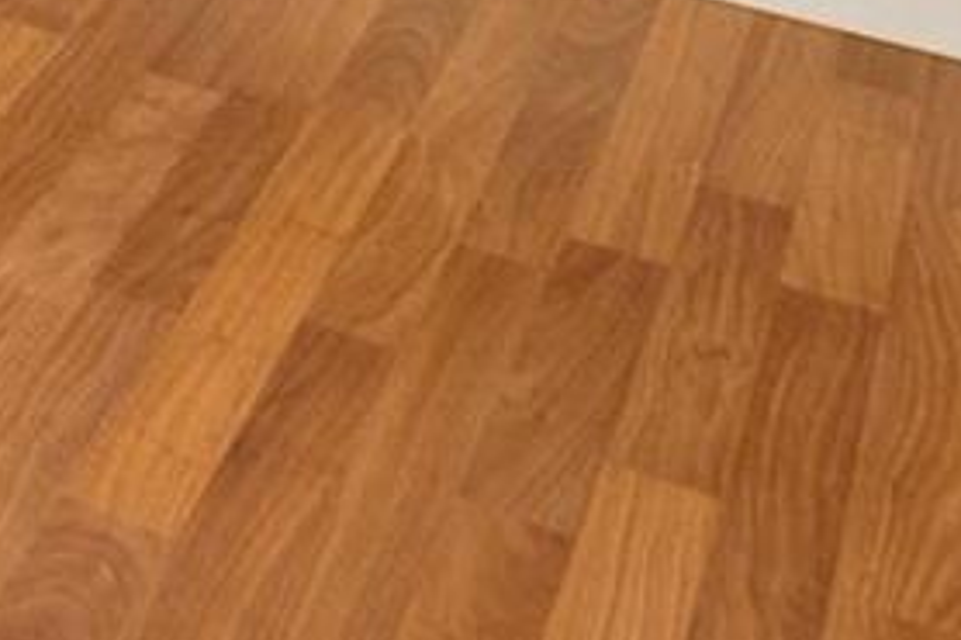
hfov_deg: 15.4
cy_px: -1145
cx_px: -1182
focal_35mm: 92
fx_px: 2454
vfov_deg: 11.0
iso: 400
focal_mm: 8
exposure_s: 1/1.67
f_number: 9
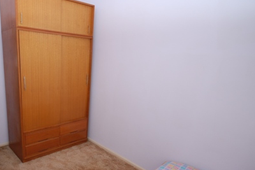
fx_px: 170
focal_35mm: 24
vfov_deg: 52.7
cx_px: 73
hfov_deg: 70.2
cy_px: 105
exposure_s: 1/60
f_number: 4
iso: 200
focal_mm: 10
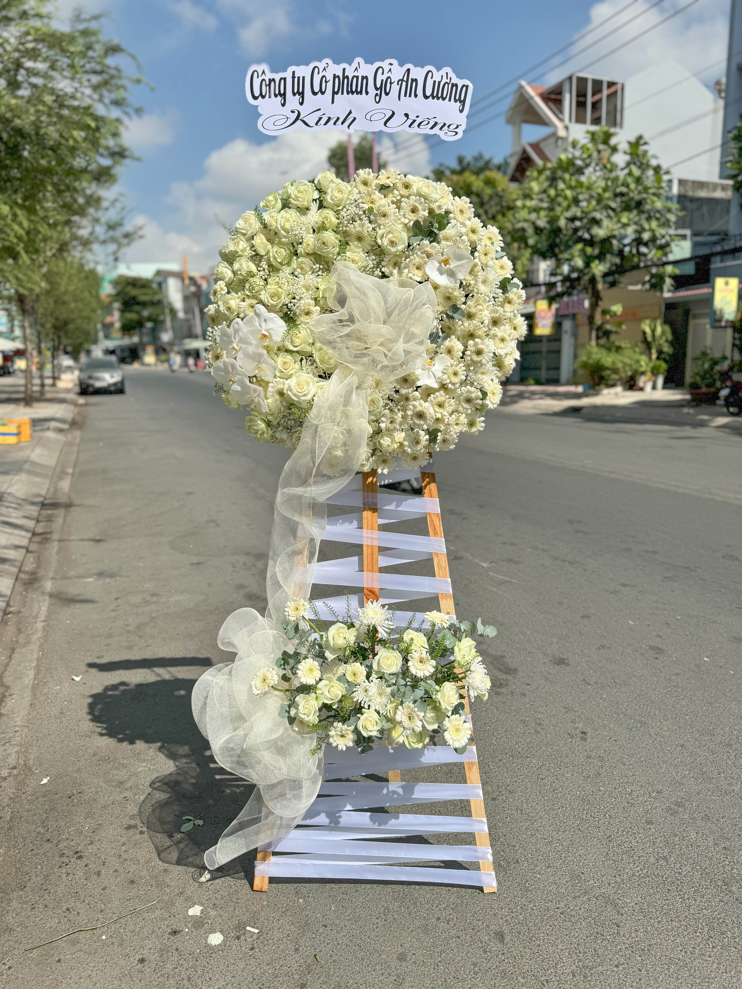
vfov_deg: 71.6
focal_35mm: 24
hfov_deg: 56.8
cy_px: 494
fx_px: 686
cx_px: 371
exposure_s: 1/15000
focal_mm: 6.76
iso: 100
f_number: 1.8
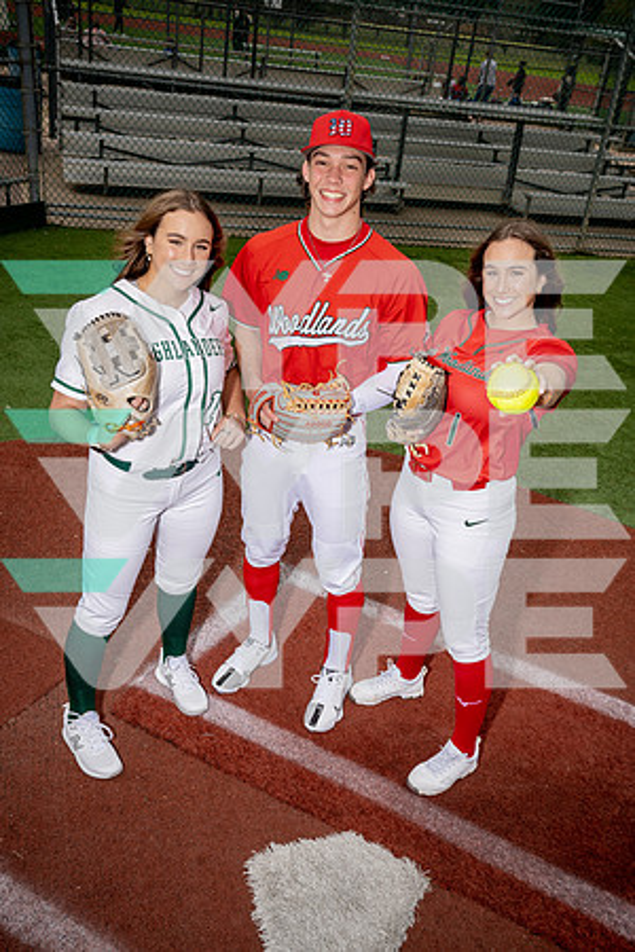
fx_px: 900
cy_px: 476
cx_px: 318
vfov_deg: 55.8
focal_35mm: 34
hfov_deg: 38.9
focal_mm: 34
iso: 100
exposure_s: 1/250
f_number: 8
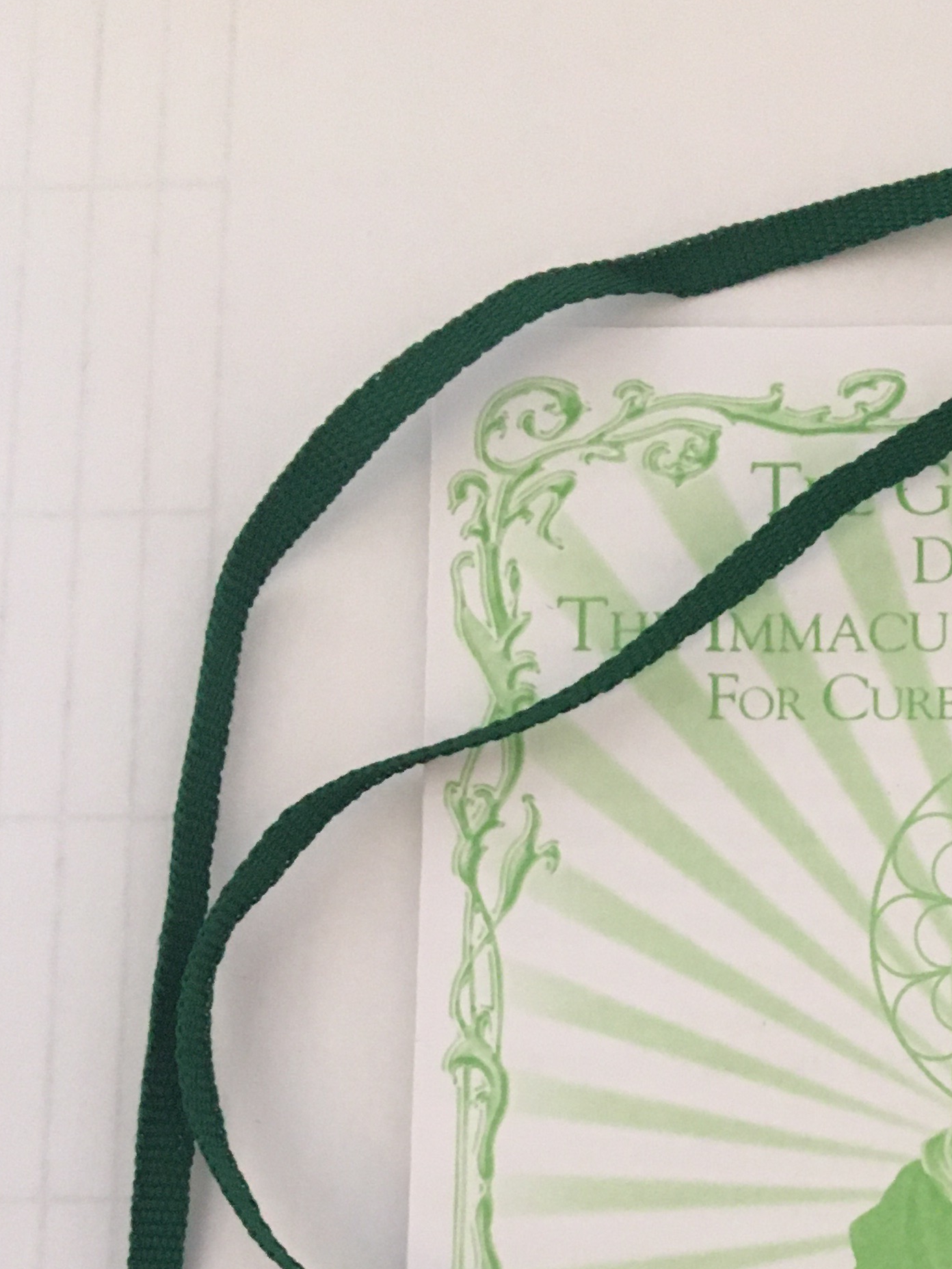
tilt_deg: -81.7
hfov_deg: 22.3
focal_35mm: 63
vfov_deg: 29.0
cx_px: 985
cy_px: 1234
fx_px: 2310
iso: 160
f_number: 2.2
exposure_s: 1/30
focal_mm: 4.15
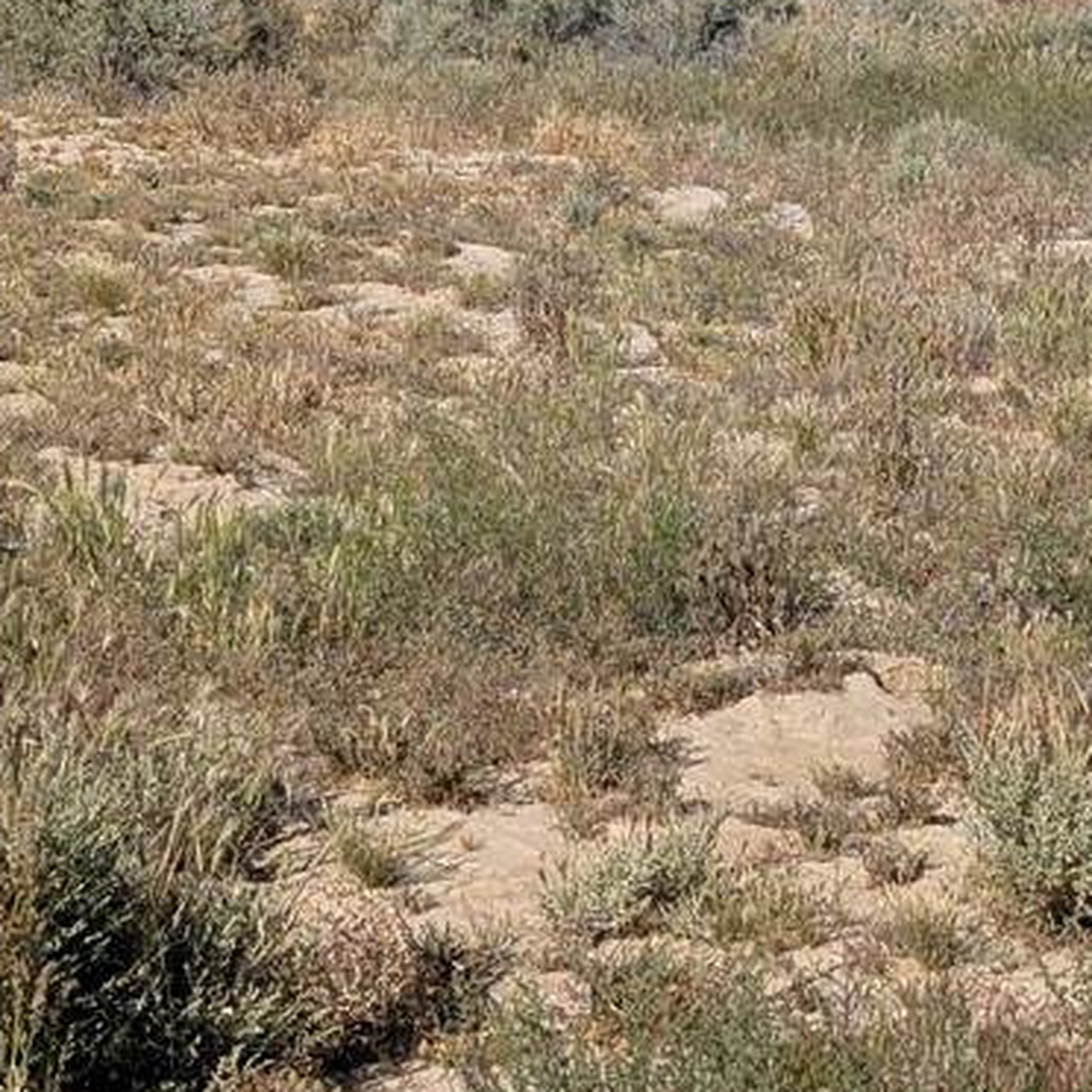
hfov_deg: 14.4
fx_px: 4247
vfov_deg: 14.5
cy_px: 53
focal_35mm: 119
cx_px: 1126
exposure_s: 1/2160
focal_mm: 6.9
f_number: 1.68
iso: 21
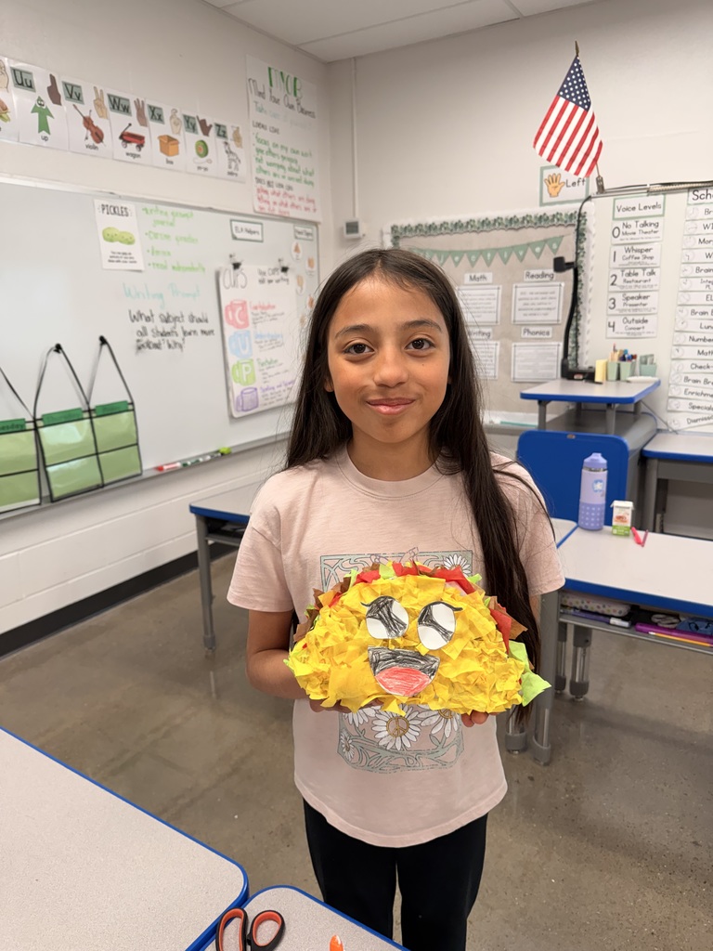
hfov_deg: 56.8
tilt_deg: -14.0
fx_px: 659
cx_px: 356
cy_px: 476
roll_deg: +0.9
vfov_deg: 71.6
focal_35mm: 24
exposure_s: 1/120
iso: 200
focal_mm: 6.76
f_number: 1.78
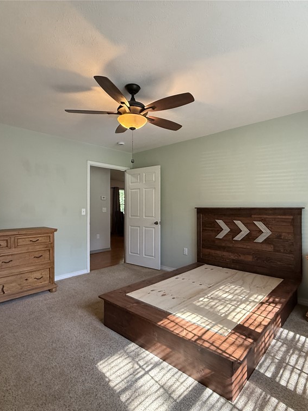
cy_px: 208
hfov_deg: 68.6
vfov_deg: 84.7
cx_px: 161
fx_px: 225
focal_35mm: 19
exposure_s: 1/120
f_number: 2.2
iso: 400
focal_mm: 2.22
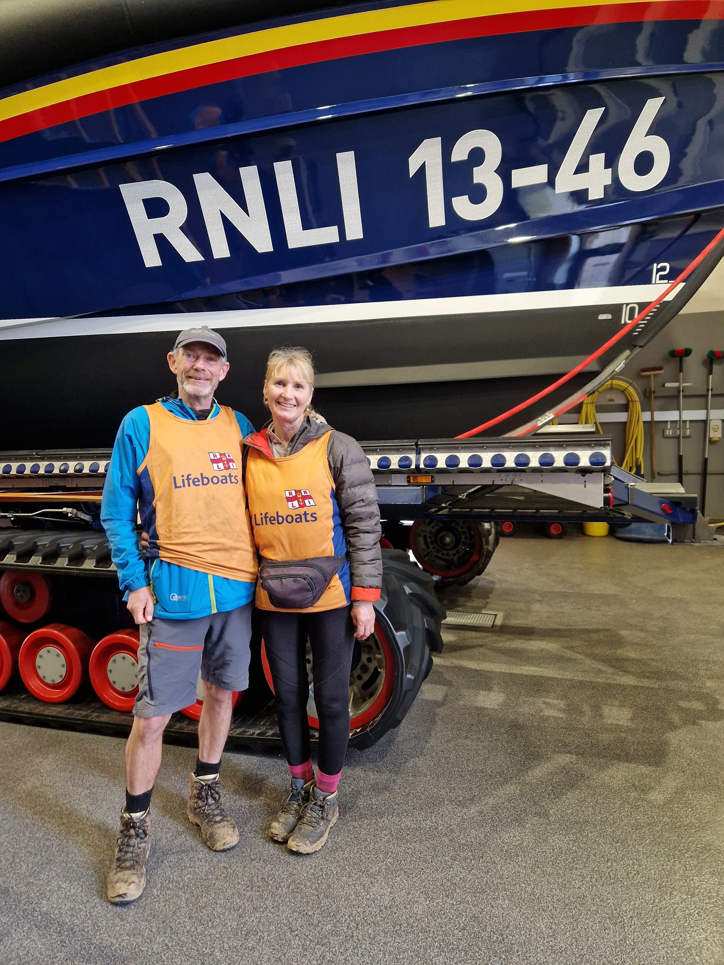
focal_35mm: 23
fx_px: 641
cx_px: 362
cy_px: 482
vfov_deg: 73.9
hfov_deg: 58.9
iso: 320
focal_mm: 5.4
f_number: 1.8
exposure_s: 1/100
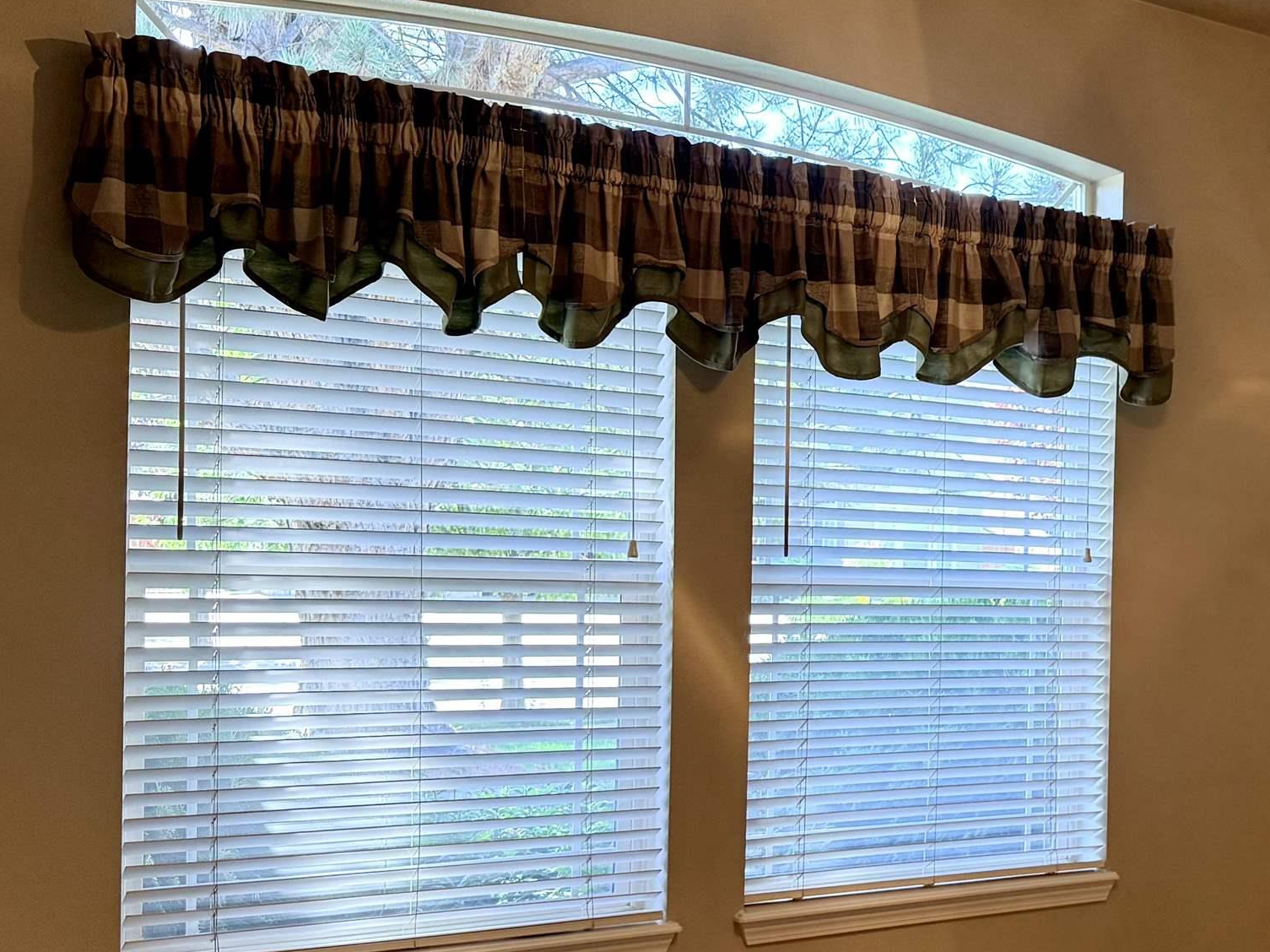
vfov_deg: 29.5
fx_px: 1797
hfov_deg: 37.1
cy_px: 602
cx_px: 1071
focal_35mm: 49
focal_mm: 6.76
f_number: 1.78
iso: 200
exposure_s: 1/186
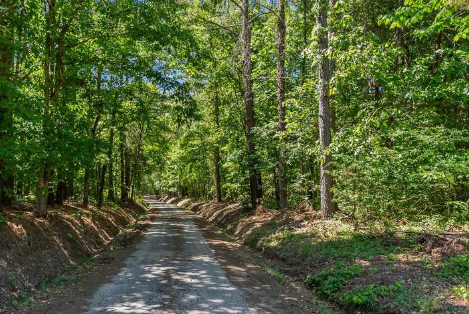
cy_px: 185
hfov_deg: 62.7
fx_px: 378
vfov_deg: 44.9
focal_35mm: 29
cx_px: 176
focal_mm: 16
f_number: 9
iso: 800
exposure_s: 1/200
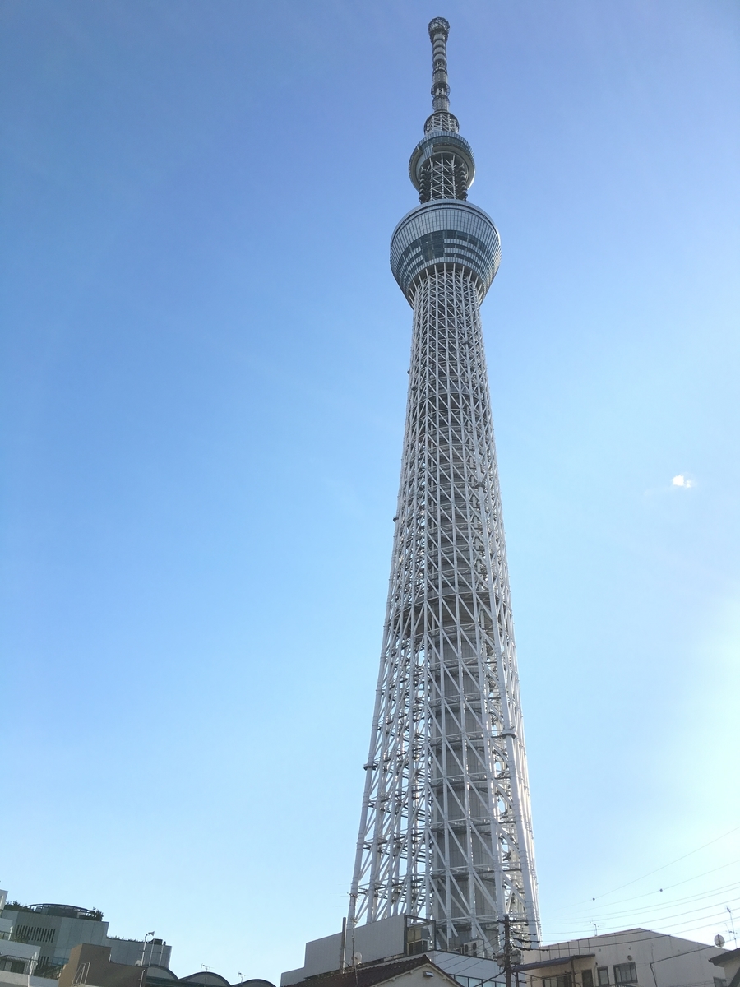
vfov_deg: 61.7
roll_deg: -2.4
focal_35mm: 29
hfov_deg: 48.2
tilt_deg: +39.2
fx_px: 827
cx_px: 370
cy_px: 494
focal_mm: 4.15
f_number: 2.2
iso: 25
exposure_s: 1/1261
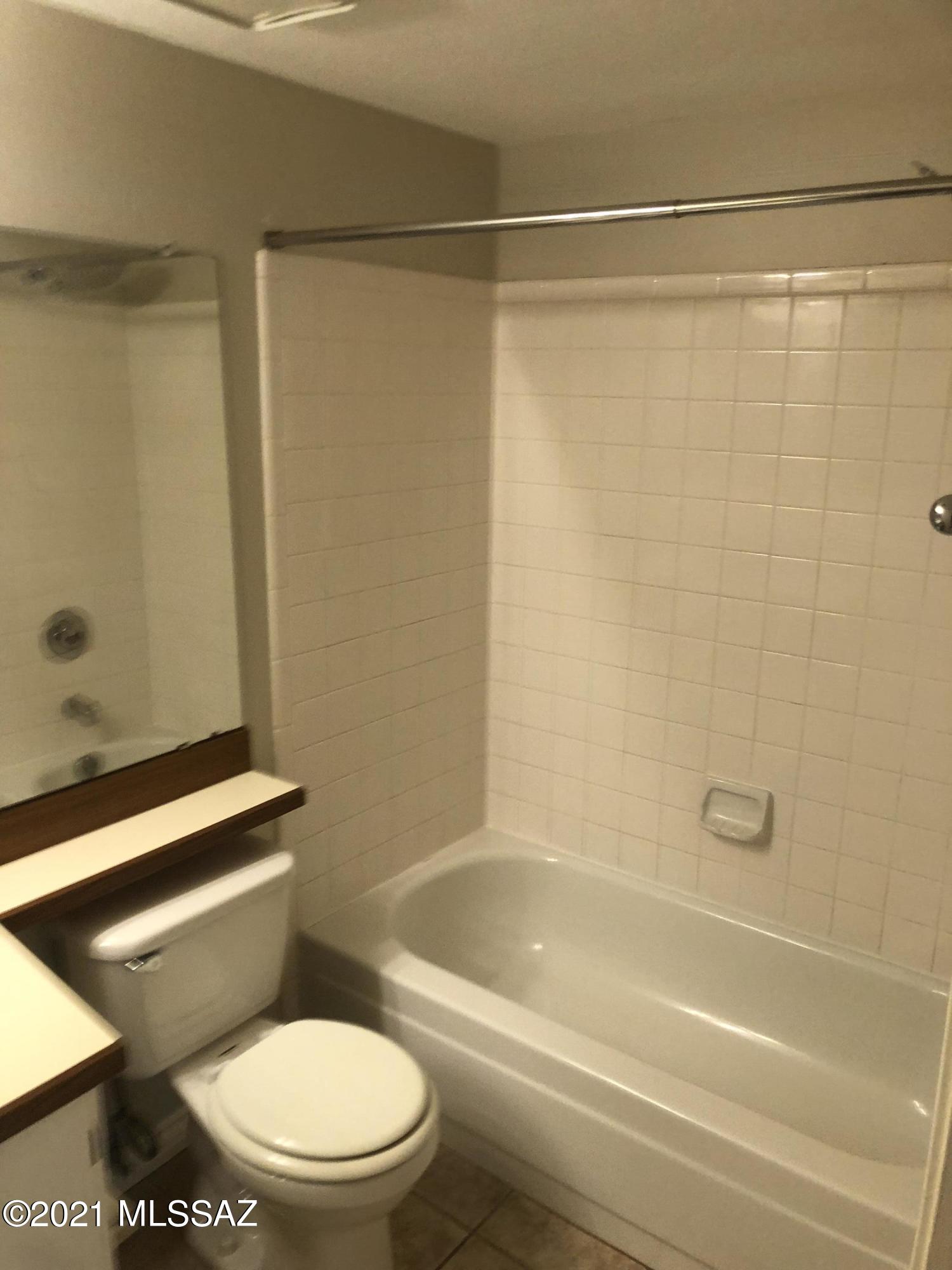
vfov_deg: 63.4
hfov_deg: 49.7
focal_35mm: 28
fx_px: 1027
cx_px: 476
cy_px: 635
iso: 40
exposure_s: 1/30
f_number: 1.8
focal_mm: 3.99
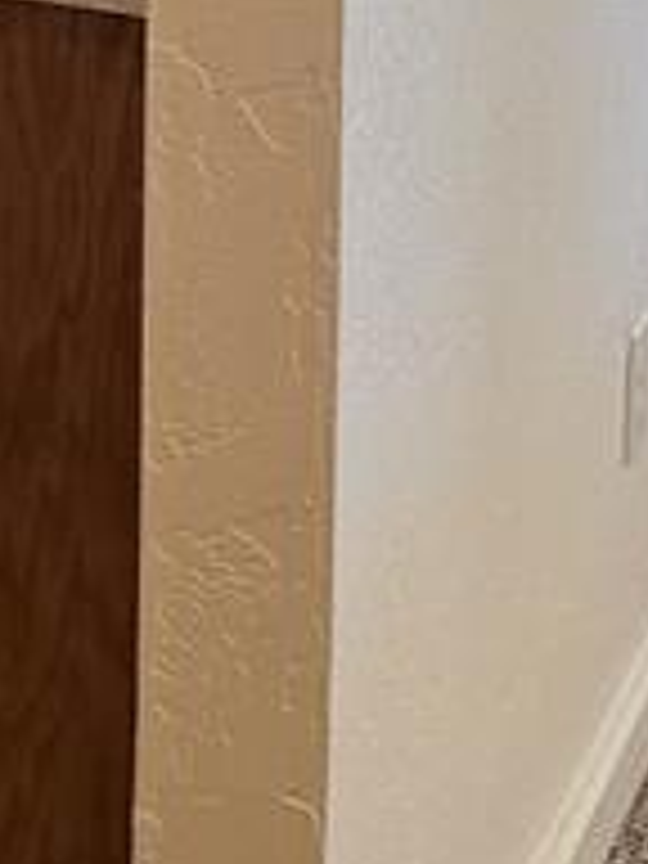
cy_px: -549
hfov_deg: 11.2
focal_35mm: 128
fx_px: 3195
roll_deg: -0.4
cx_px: -306
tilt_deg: -7.3
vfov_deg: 14.1
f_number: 1.78
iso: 250
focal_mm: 6.76
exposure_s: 1/60
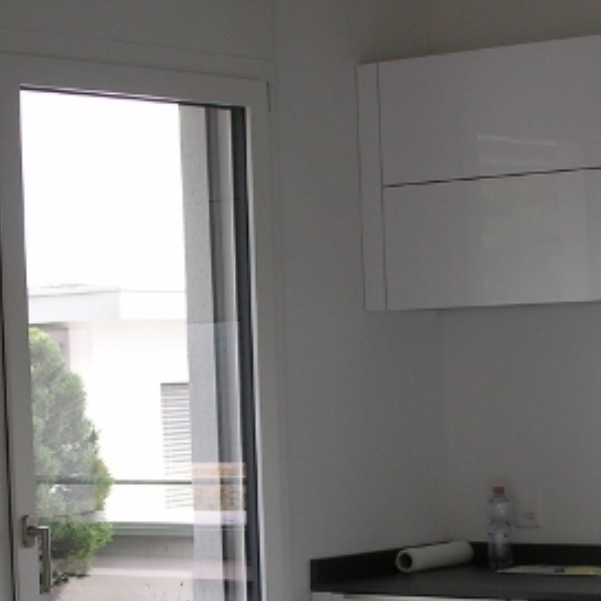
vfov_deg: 14.7
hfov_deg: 15.0
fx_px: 2279
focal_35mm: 116
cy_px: 649
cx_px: 282
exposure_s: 1/65.1
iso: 50
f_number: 3.6
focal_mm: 8.9
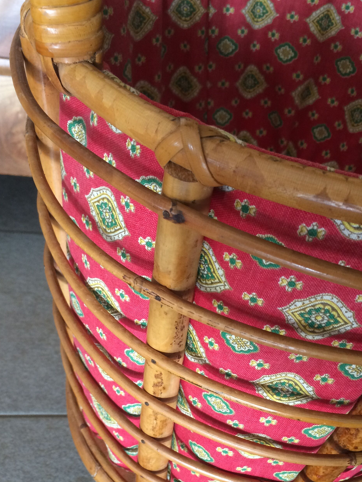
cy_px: 311
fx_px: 530
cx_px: 170
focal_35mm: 38
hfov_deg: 37.7
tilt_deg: -45.1
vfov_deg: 48.4
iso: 160
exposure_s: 1/33
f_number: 2.2
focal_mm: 4.15
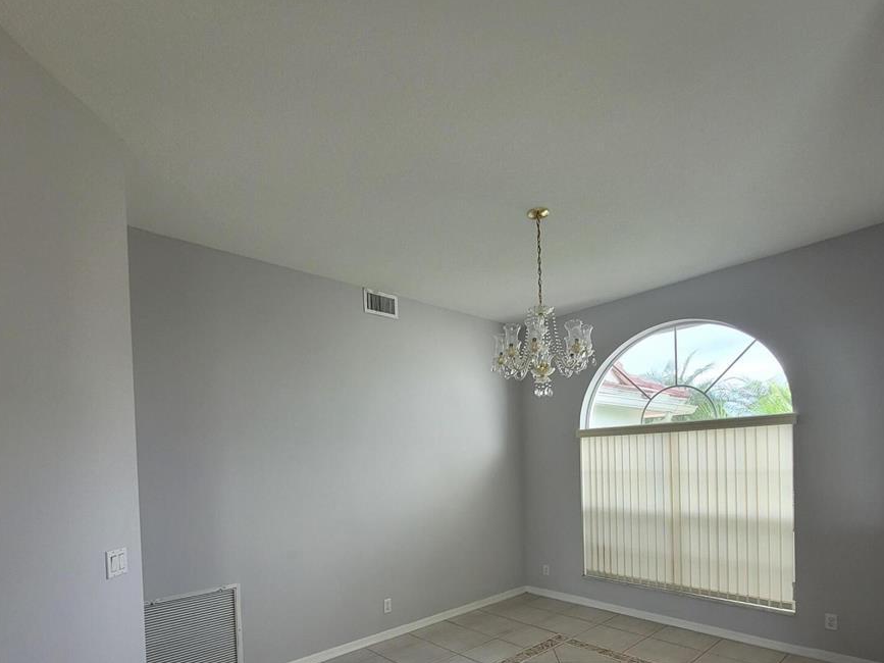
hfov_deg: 87.7
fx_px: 460
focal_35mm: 18
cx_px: 452
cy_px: 461
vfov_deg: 68.8
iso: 100
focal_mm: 1.74
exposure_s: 1/59
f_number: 2.2
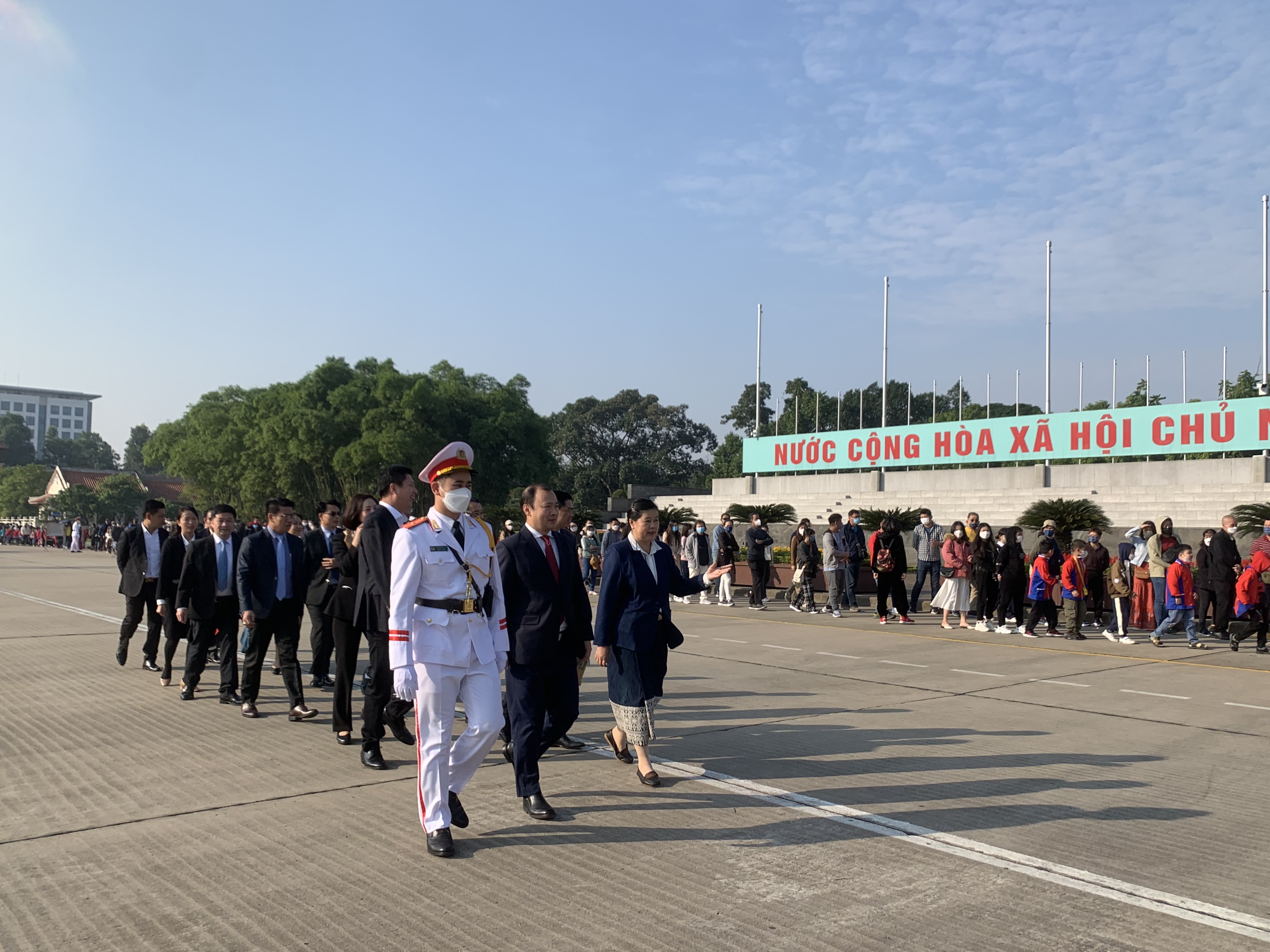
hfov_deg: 61.7
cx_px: 642
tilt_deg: +0.5
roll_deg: +0.6
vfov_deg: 48.2
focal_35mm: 29
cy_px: 485
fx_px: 1064
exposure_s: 1/2481
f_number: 1.8
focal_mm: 4.25
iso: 25
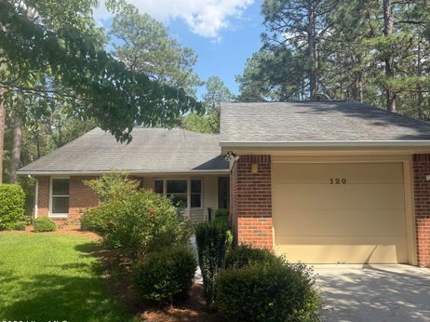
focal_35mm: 26
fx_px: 323
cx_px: 226
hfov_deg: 67.3
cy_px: 166
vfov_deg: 53.0
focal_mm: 6.76
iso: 80
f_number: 1.78
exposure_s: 1/1727
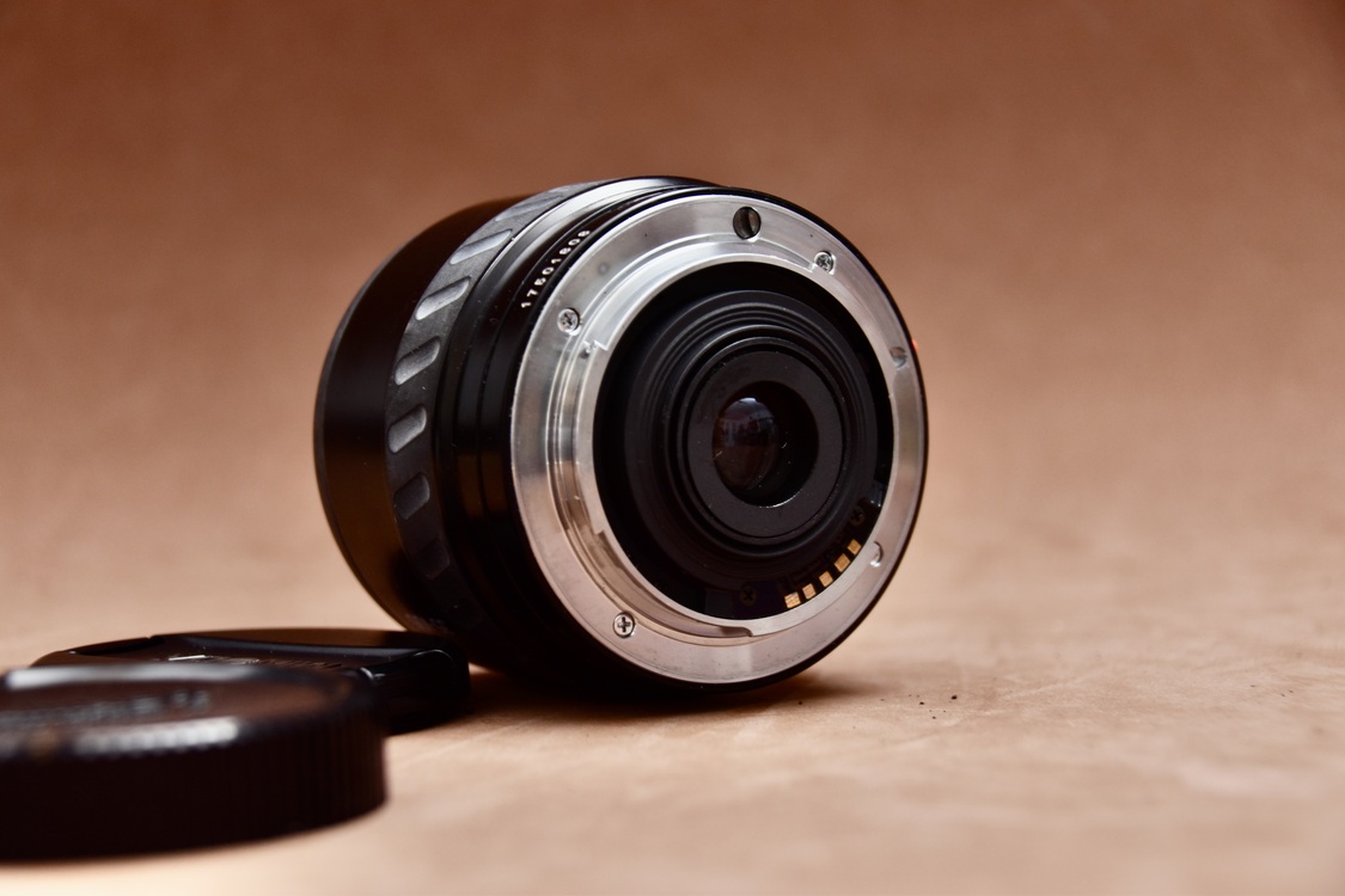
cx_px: 672
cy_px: 448
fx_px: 3082
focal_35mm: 82
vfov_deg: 16.6
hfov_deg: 24.6
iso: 100
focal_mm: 55
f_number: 5
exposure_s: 1/80
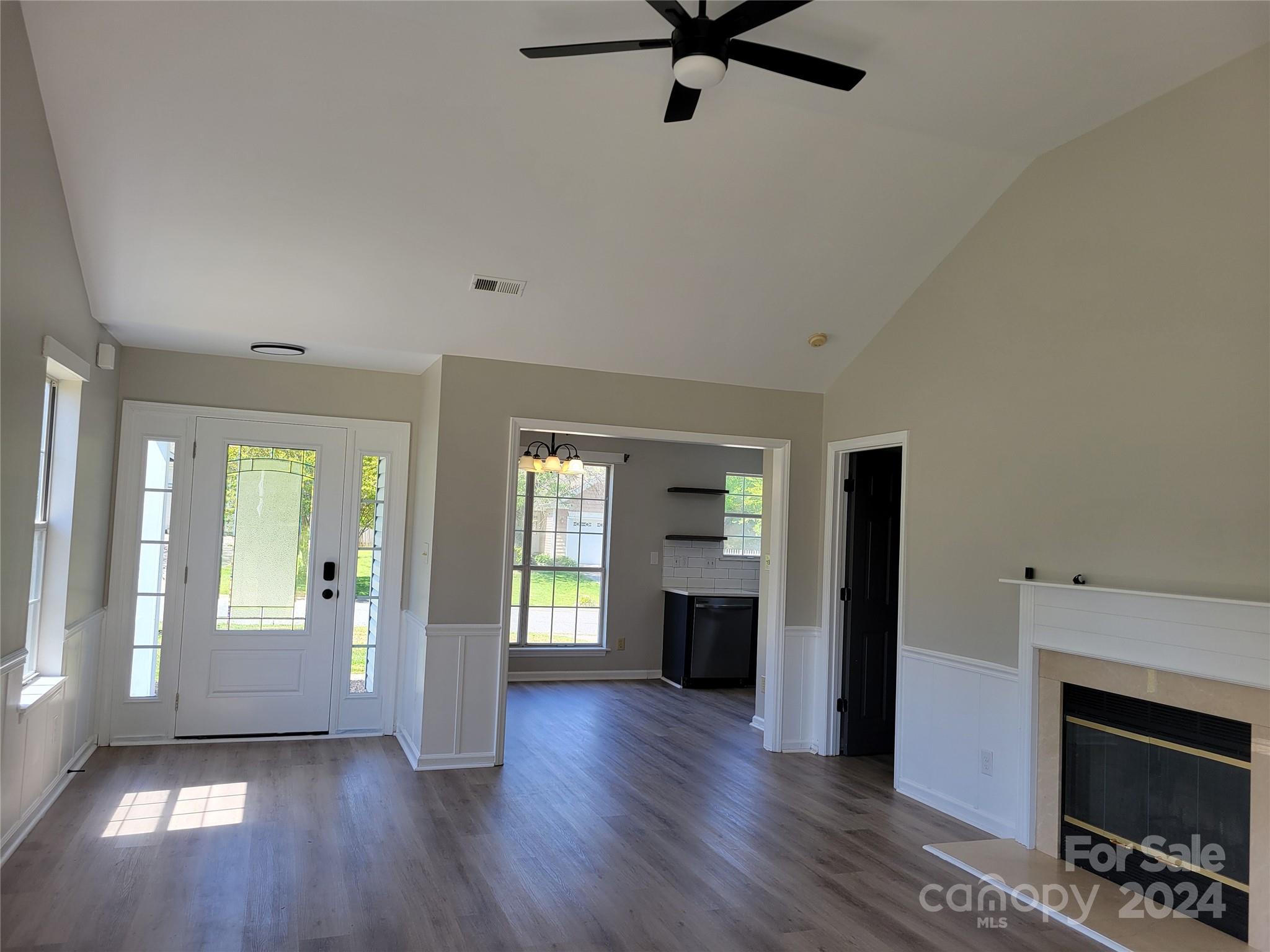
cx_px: 635
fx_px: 954
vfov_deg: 53.1
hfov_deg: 67.3
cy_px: 476
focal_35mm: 26
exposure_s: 1/230
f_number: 1.8
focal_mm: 5.4
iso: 40
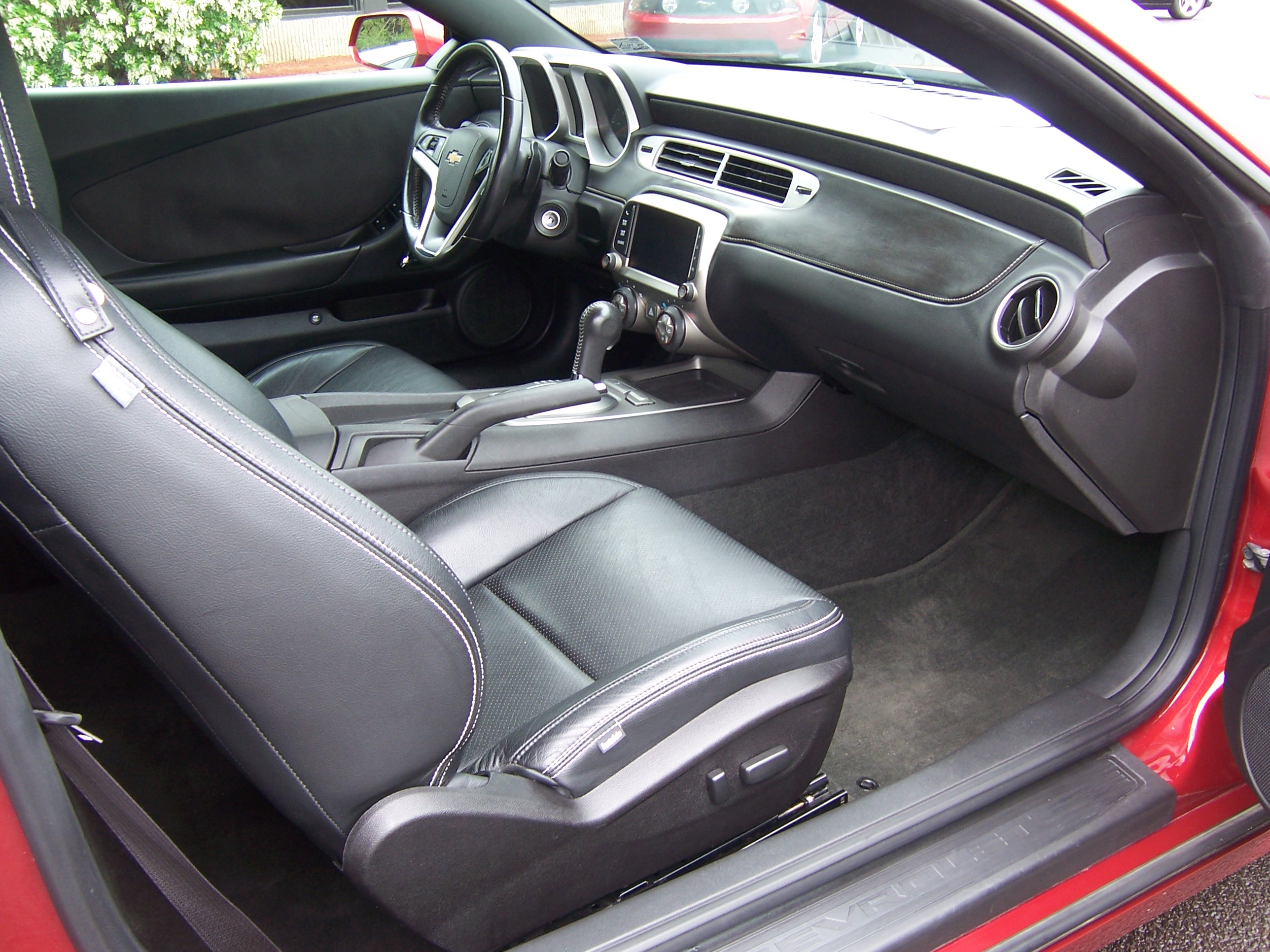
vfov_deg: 42.9
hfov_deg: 55.4
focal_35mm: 33
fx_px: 1211
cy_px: 476
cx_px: 635
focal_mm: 5.5
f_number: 3.4
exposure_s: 1/30
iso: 80
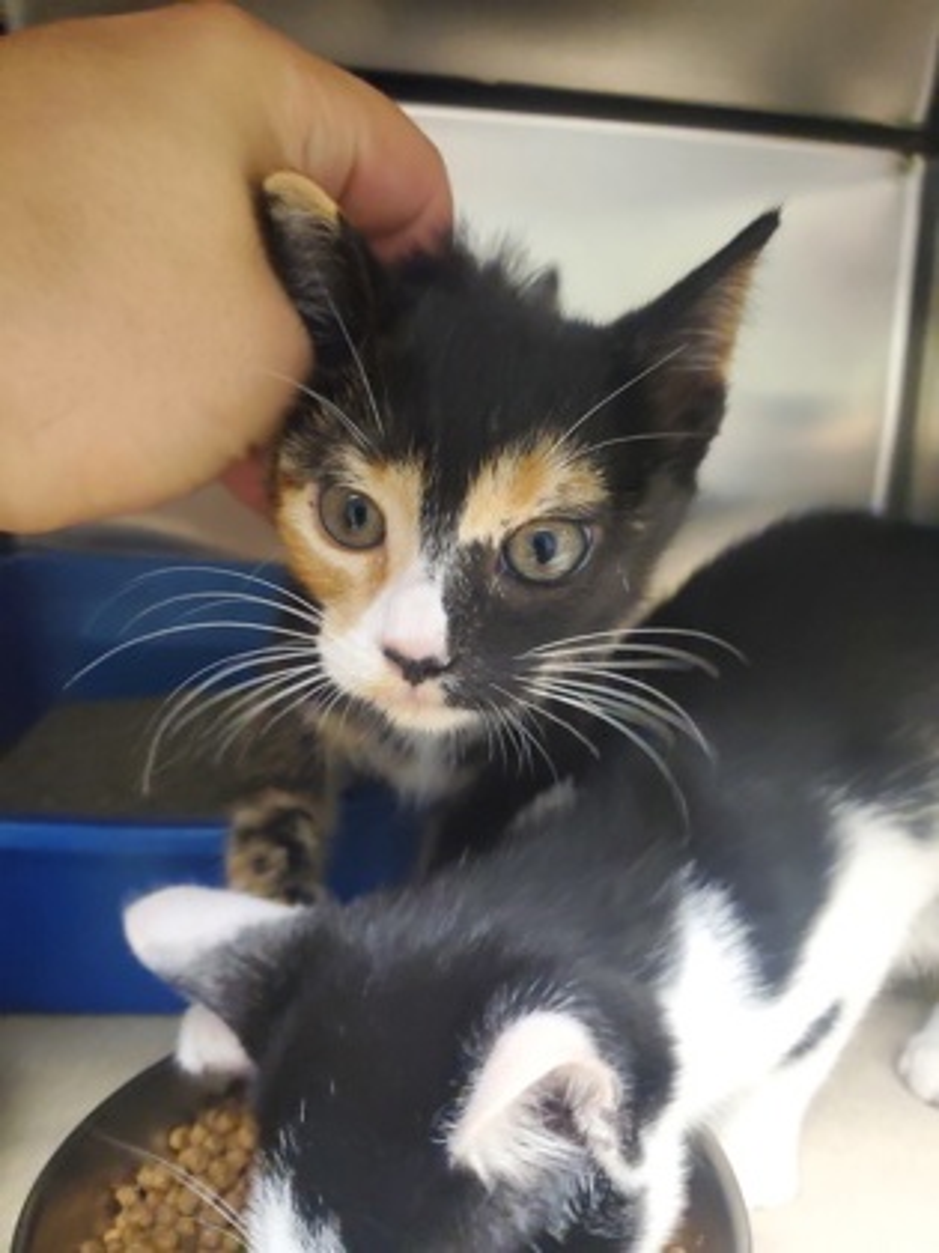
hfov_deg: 53.1
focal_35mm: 26
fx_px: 940
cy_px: 626
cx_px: 470
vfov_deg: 67.3
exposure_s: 1/60
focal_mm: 4.3
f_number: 2.4
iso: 1000
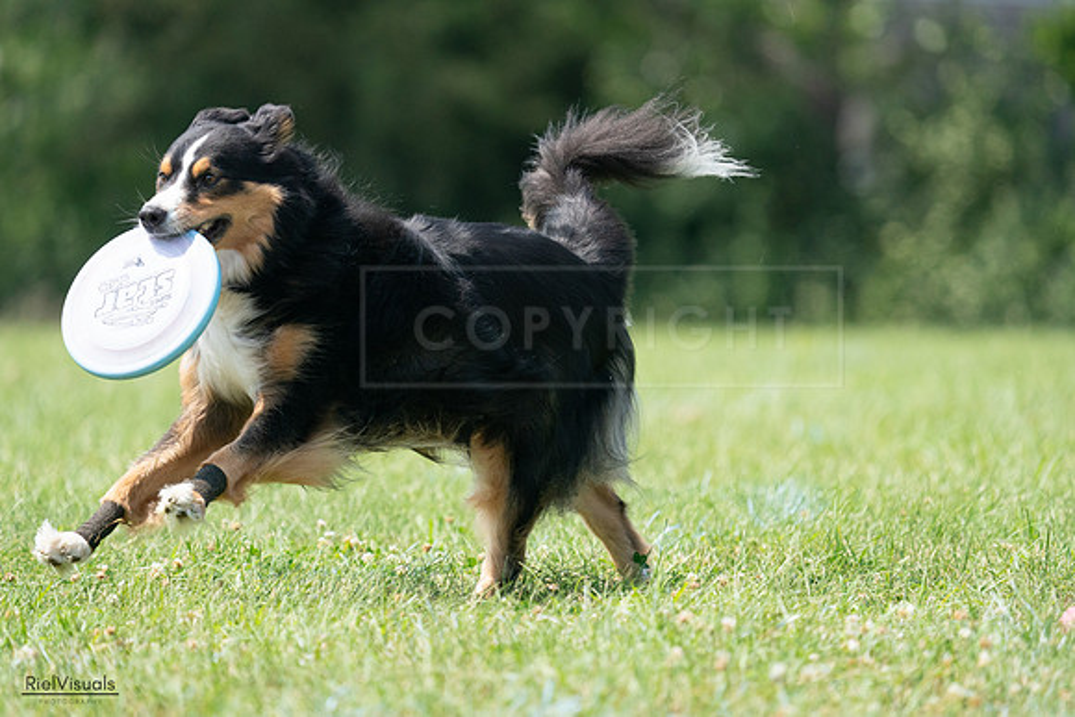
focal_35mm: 444
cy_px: 358
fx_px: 13261
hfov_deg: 4.6
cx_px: 538
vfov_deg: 3.1
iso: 2000
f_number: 6.3
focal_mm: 444
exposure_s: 1/4000
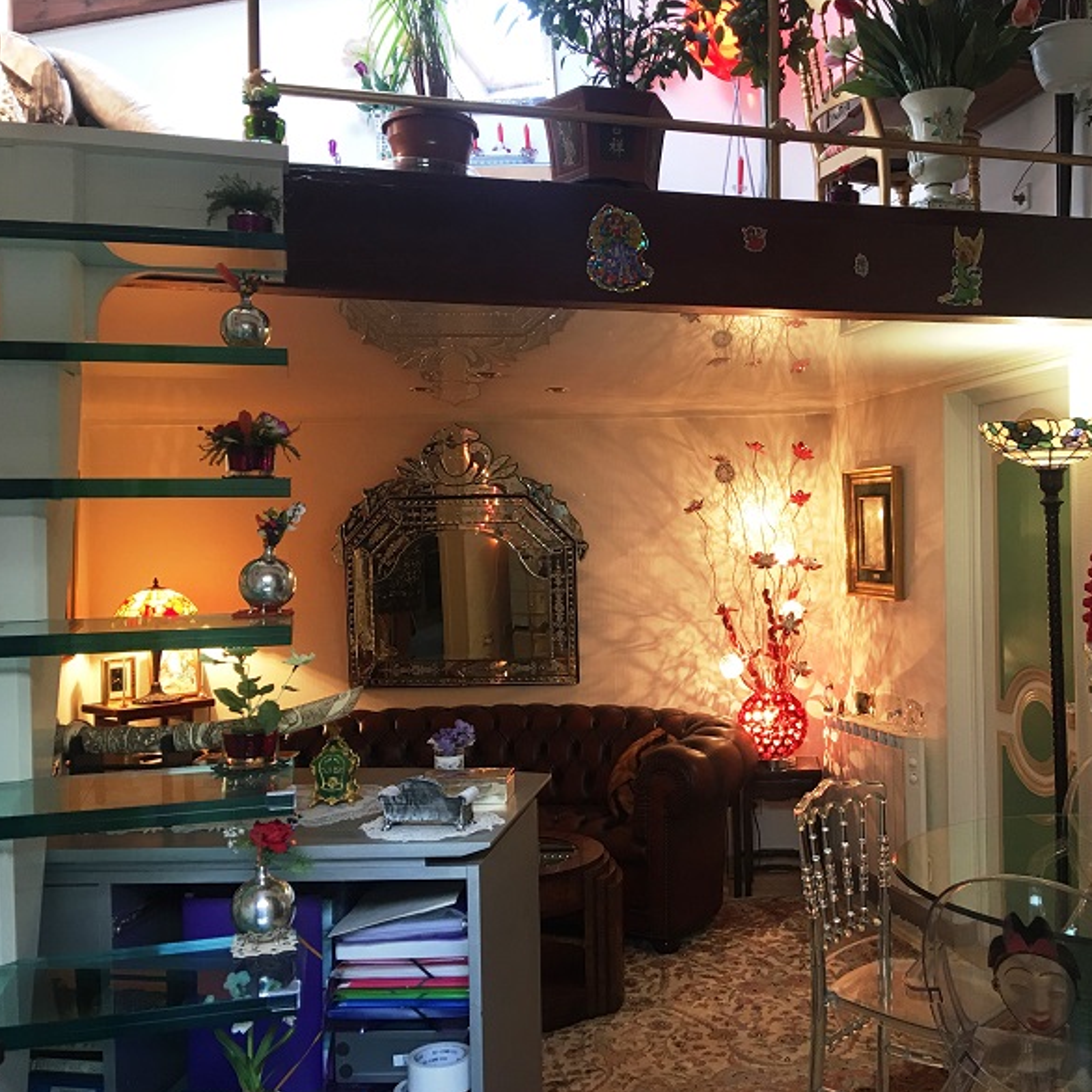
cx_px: 704
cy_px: 544
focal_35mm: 35
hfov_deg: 46.7
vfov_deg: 47.2
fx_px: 1249
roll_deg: +0.6
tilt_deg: -0.2
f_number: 2.2
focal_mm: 4.15
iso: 32
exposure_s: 1/17
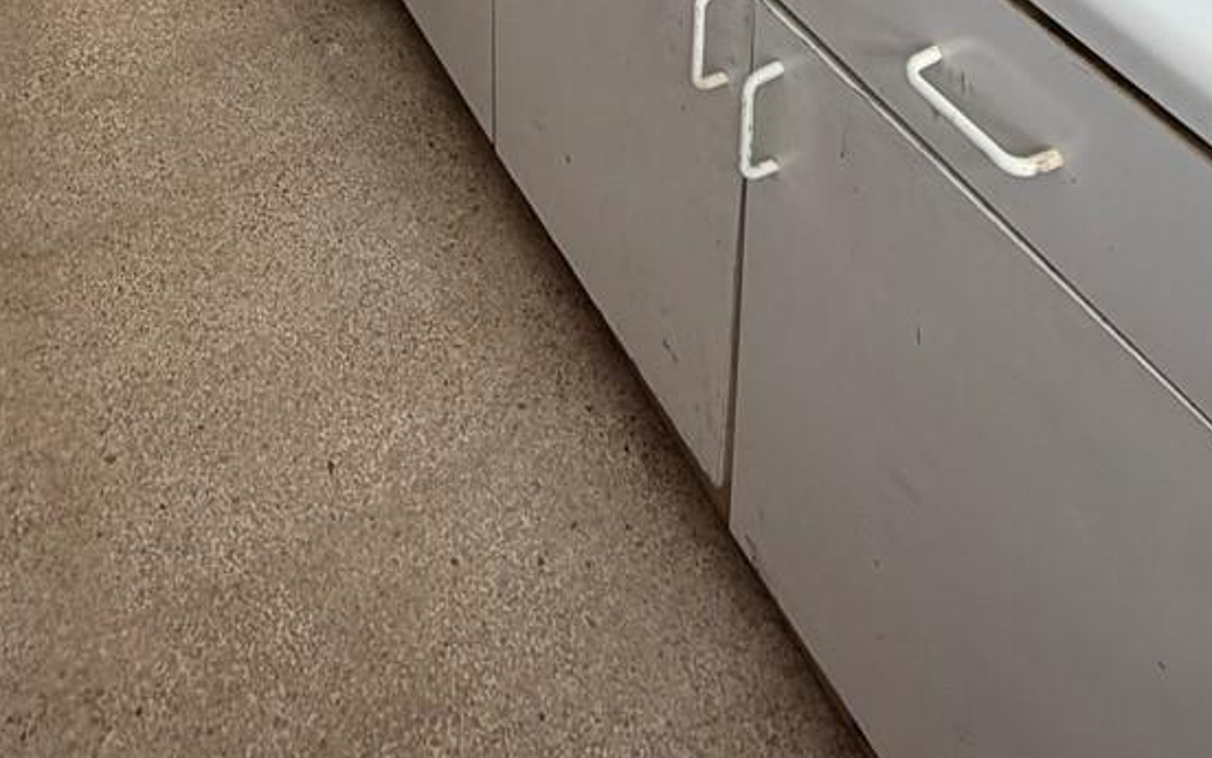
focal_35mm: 43
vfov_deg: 22.8
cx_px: 485
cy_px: -446
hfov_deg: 46.0
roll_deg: +0.8
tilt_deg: -22.4
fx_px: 1420
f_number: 2.2
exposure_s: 1/120
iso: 125
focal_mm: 2.22
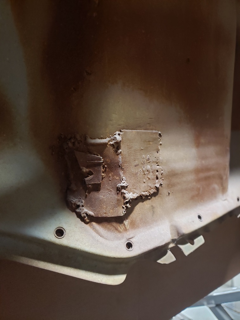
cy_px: 160
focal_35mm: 26
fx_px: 240
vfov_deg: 67.3
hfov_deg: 53.1
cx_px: 120
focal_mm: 4.3
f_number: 1.5
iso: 320
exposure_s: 1/10
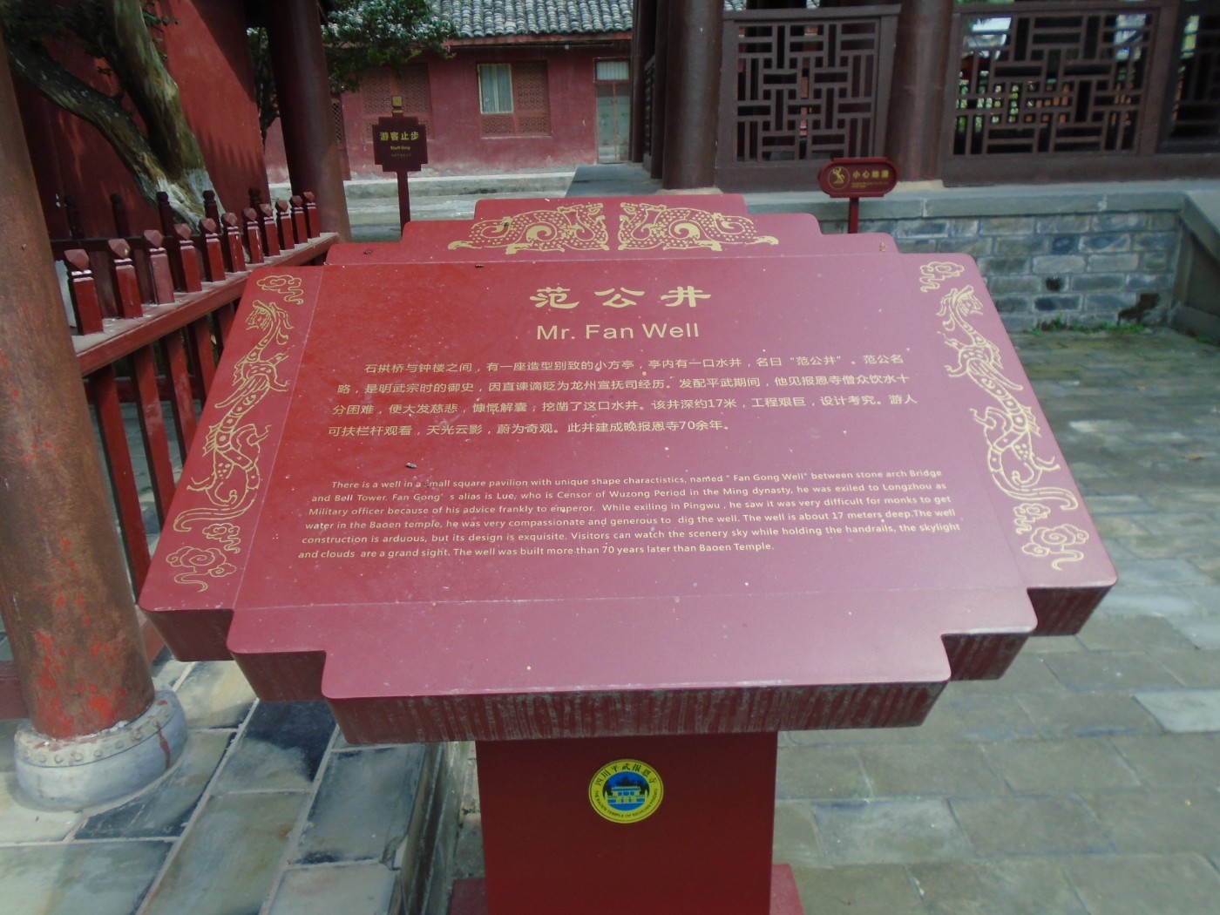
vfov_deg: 53.1
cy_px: 458
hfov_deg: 67.3
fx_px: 916
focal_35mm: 26
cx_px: 610
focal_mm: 4.6
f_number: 3.2
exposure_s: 1/500
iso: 100
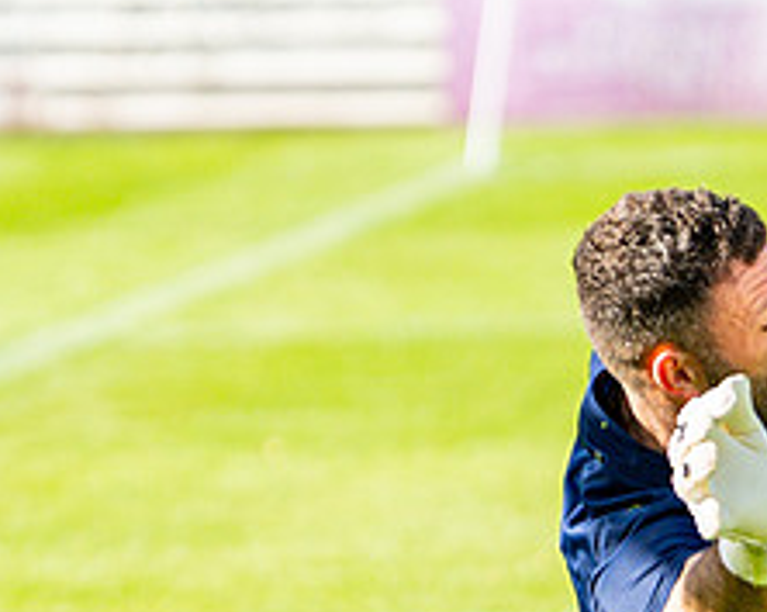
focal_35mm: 551
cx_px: 681
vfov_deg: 2.8
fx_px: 12491
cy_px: 719
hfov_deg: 3.5
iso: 100
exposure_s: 1/3200
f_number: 1.6
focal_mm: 85
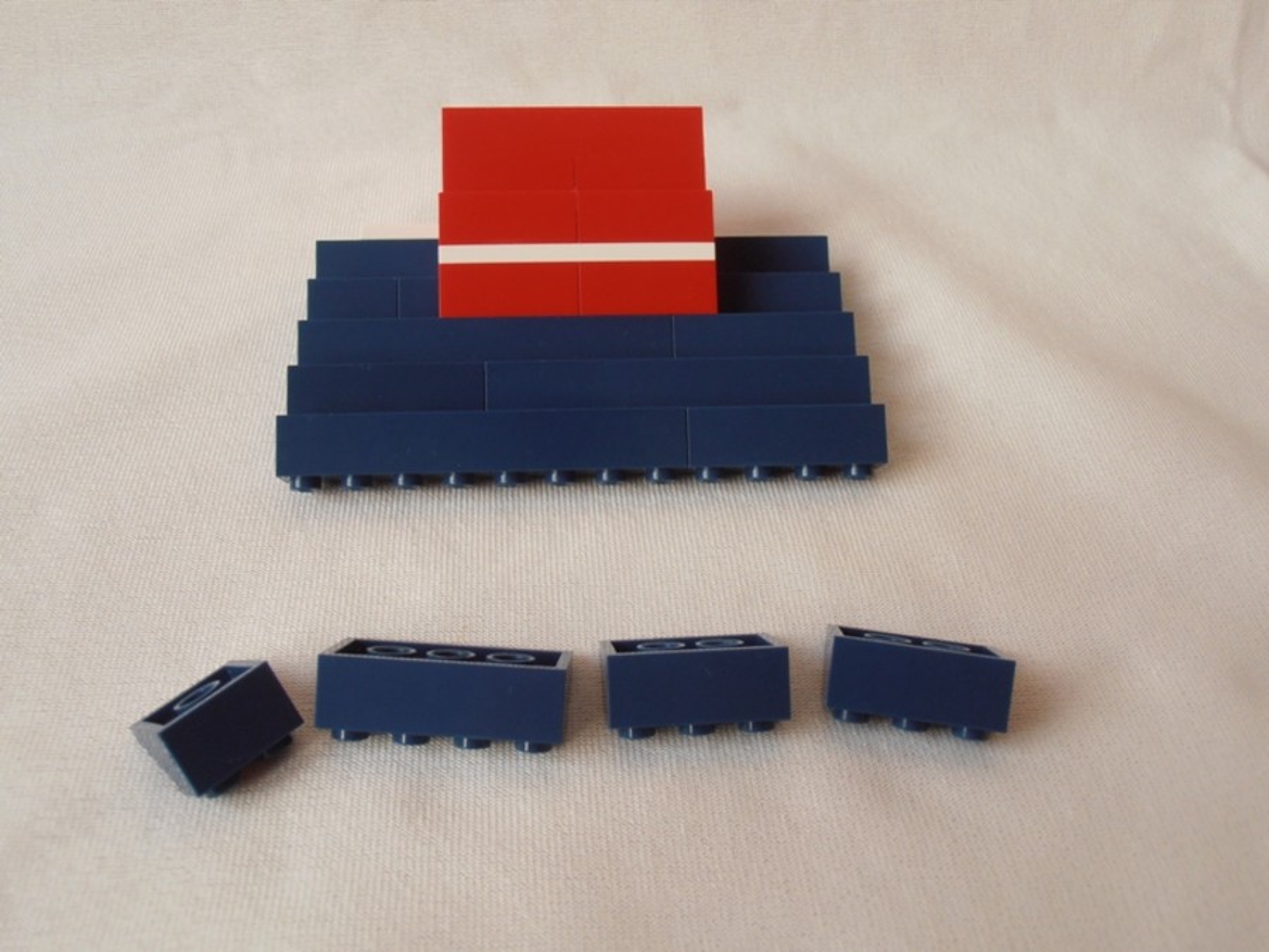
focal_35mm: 37
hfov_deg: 50.1
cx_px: 634
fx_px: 1356
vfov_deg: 38.7
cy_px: 476
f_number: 3.9
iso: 100
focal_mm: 6.61
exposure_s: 1/40
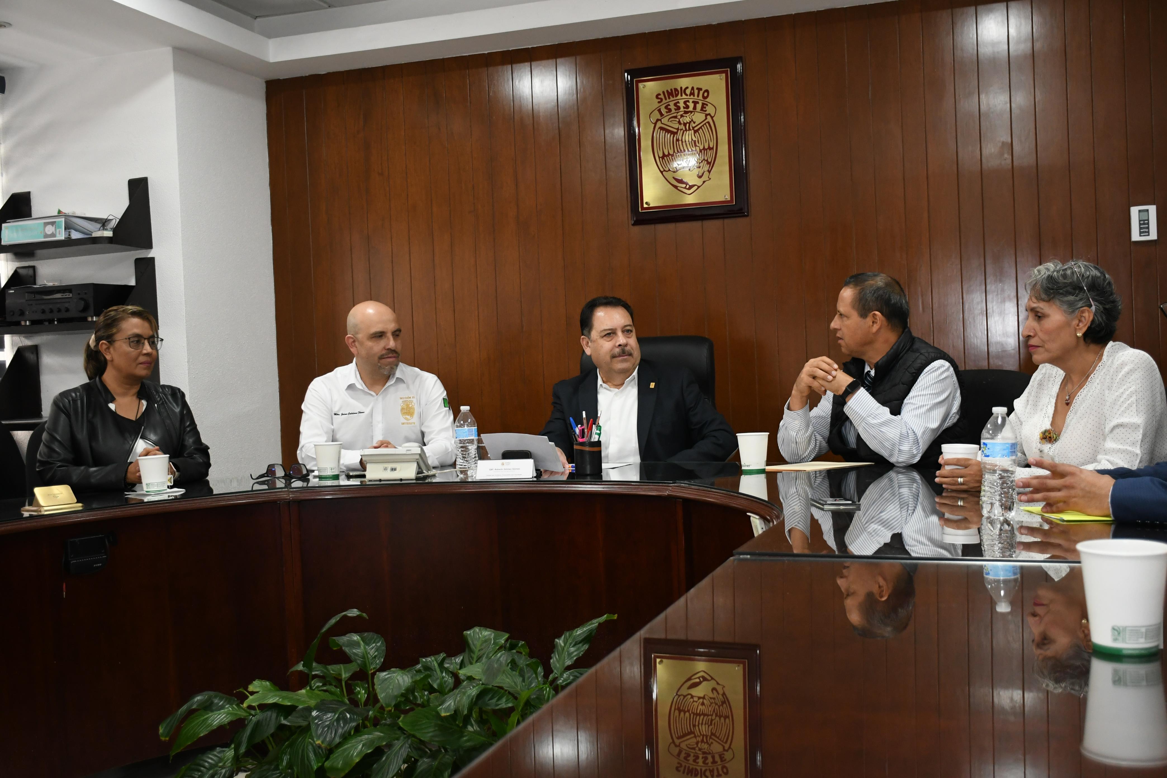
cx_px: 584
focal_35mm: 39
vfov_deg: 34.2
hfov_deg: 49.6
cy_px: 389
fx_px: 1264
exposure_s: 1/100
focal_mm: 26
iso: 1600
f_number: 3.8
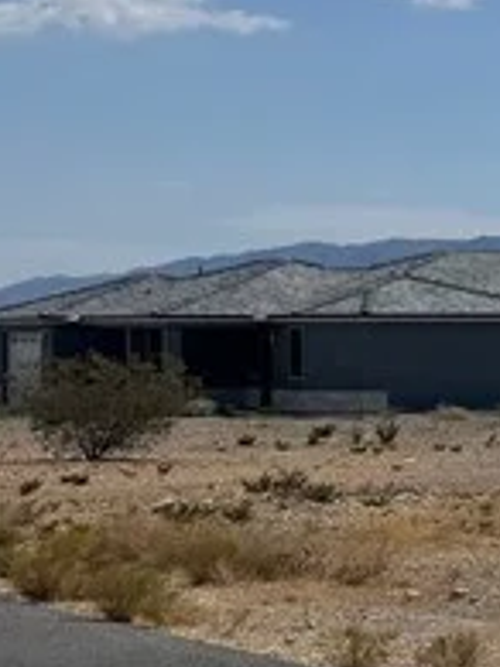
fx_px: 2429
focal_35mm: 126
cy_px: 311
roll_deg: -0.7
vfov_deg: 15.7
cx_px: 1527
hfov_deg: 9.2
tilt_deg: +0.1
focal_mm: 6.76
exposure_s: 1/11905
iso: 80
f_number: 1.78
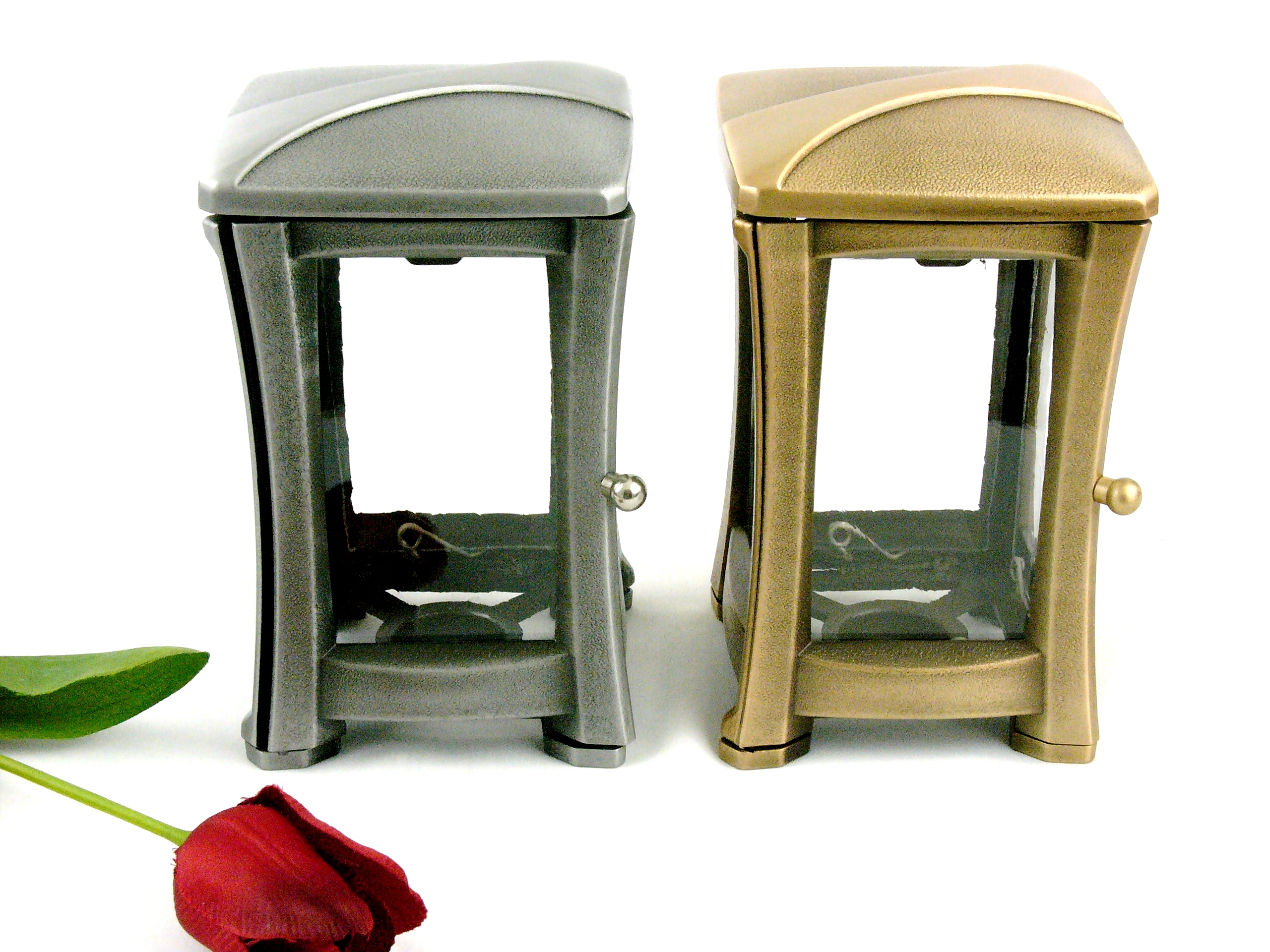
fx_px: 2421
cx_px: 635
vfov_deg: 22.3
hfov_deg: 29.4
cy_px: 476
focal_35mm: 66
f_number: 9
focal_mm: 16.6
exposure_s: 1/13
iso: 400
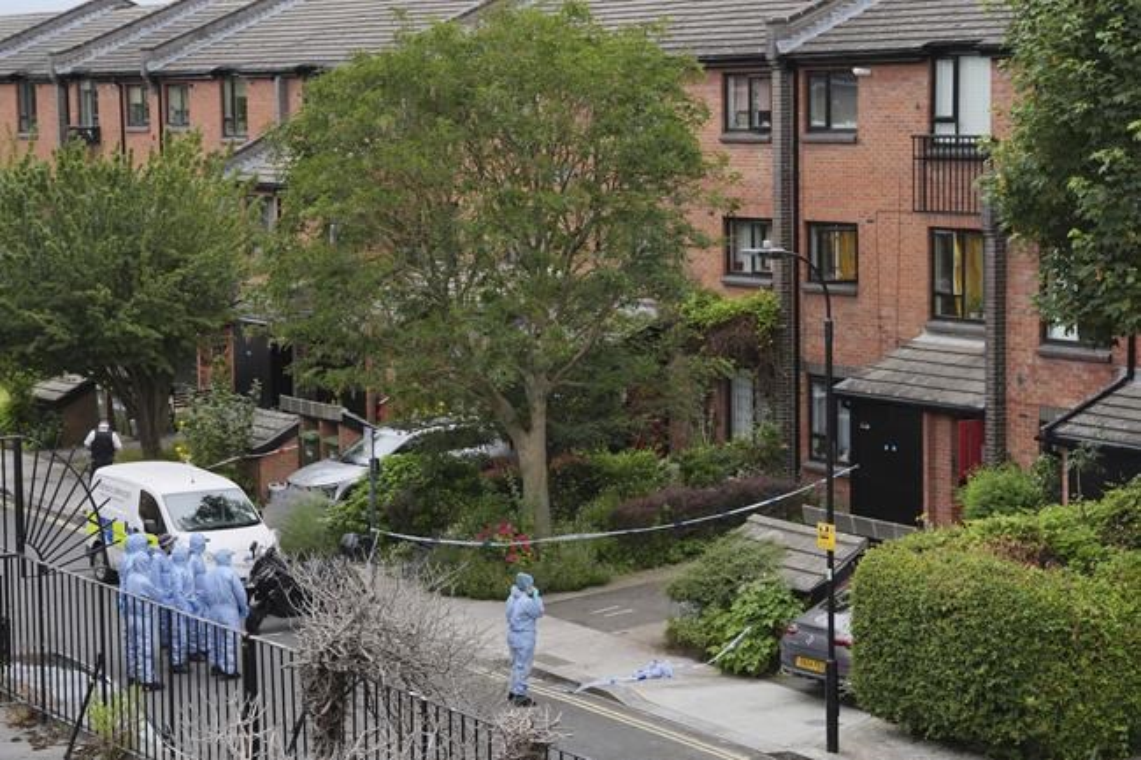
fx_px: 2693
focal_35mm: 85
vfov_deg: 16.1
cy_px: 380
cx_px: 570
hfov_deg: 23.9
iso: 1600
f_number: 5.6
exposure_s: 1/4000
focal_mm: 85
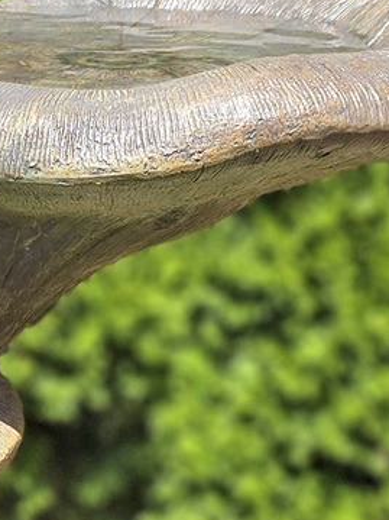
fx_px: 1664
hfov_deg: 12.4
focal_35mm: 111
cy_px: 545
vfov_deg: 17.2
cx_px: -262
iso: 12
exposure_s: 1/481
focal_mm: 6.3
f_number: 1.7
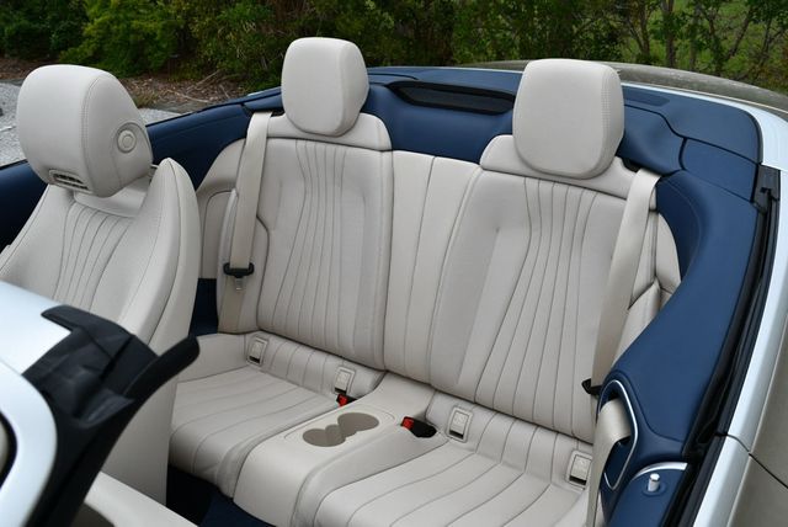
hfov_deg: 53.1
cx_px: 394
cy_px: 264
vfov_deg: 36.9
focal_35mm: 36
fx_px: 789
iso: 100
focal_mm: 18
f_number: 8
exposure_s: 1/250
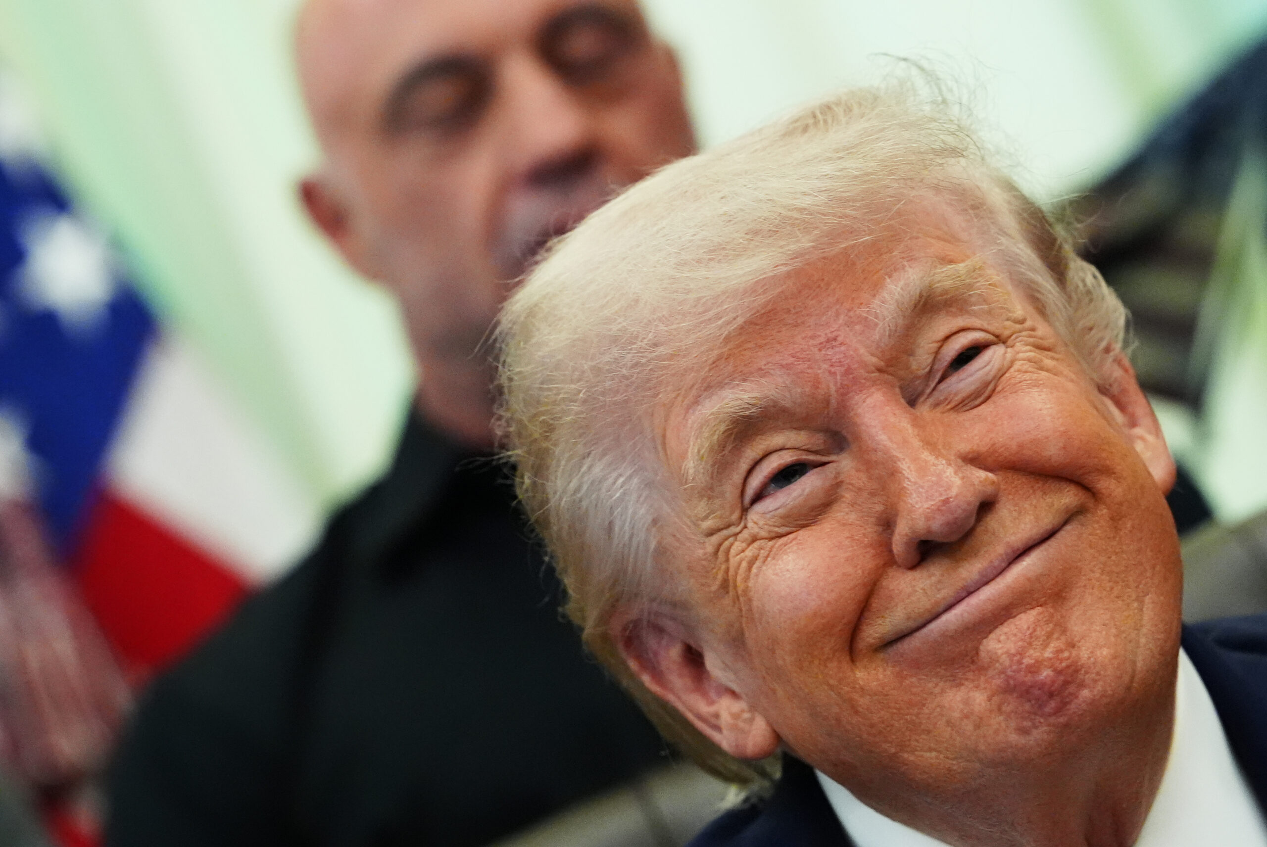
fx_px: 7926
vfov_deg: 6.1
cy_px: 424
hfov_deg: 9.1
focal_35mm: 225
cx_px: 634
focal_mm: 150
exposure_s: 1/320
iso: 5000
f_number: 4
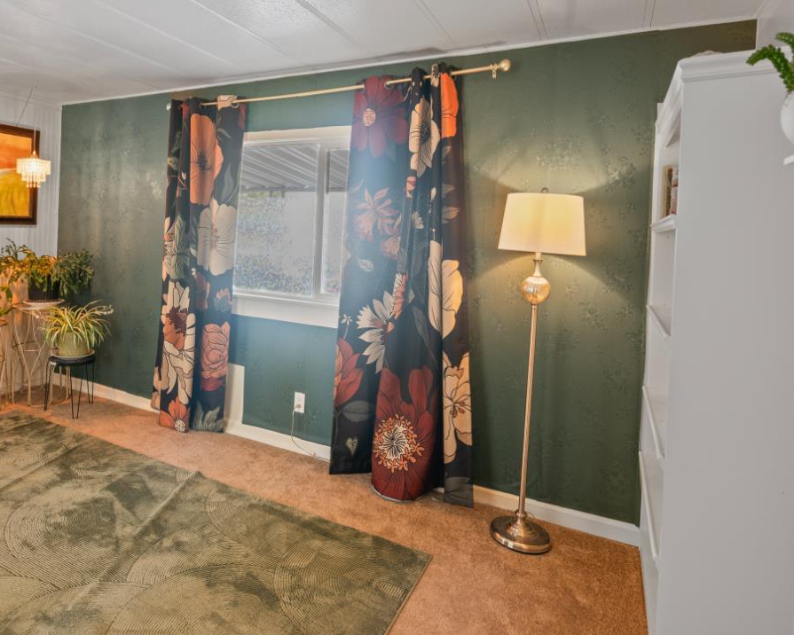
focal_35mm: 22
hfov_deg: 73.7
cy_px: 231
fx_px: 517
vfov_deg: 62.1
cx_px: 294
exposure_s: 1/6
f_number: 4
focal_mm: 14
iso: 400
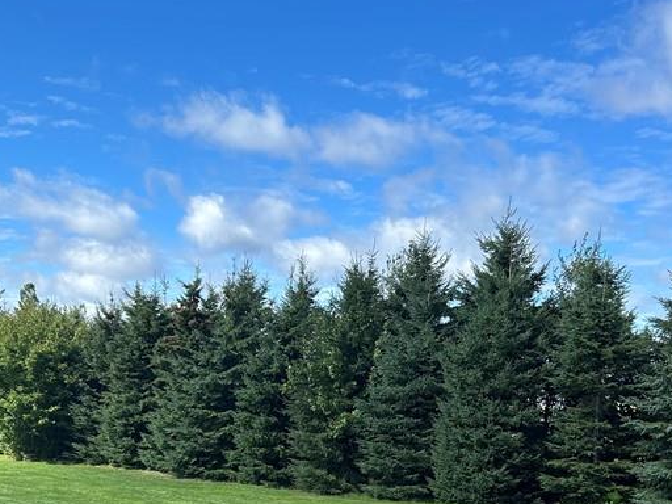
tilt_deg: -4.2
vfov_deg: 27.1
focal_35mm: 52
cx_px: 310
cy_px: 448
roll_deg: -2.4
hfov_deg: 36.8
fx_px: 1009
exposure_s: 1/2915
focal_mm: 5.7
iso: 50
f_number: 1.5
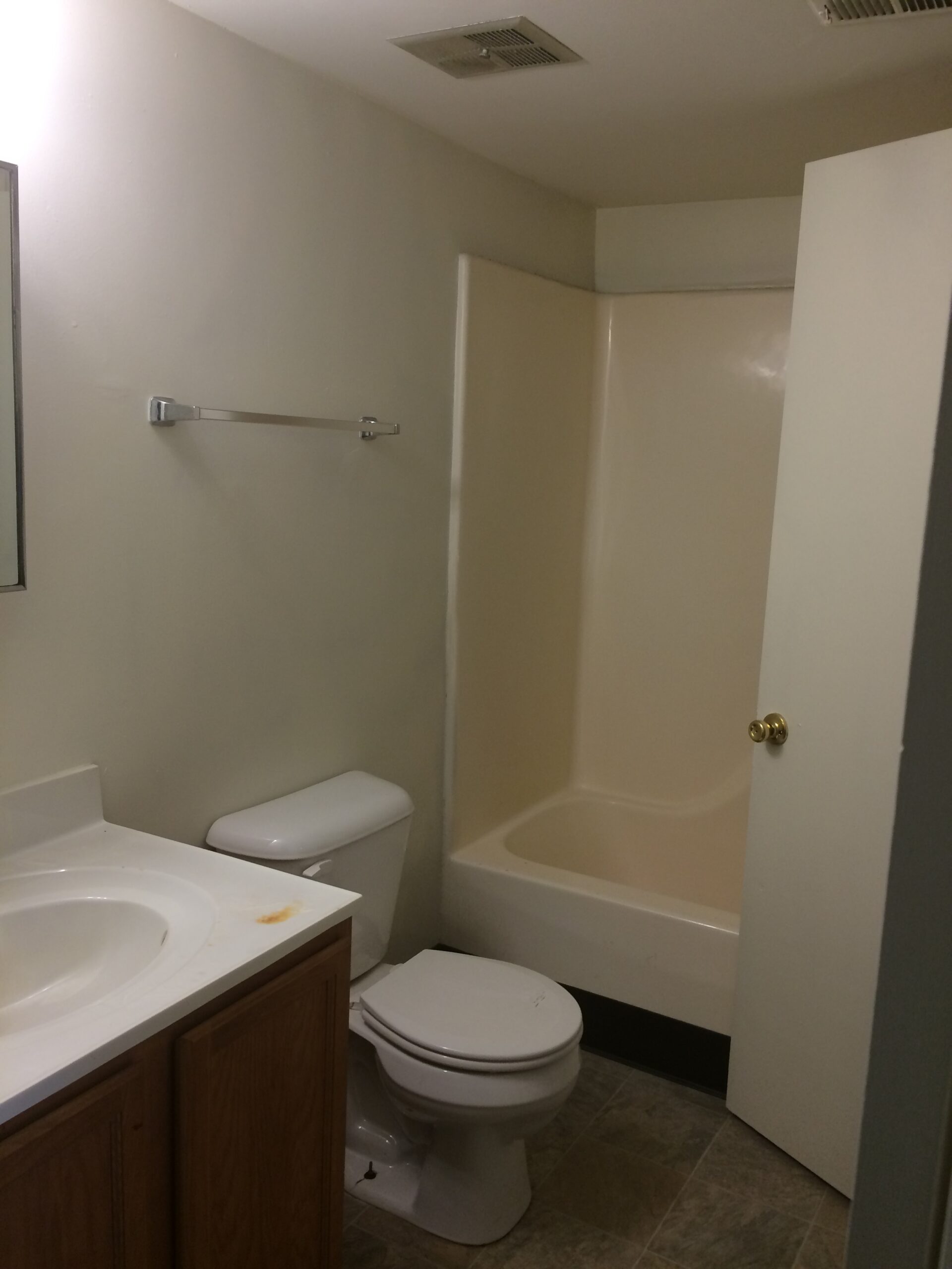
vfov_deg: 61.7
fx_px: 1063
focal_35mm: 29
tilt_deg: -14.4
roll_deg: -2.1
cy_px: 634
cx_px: 476
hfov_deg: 48.2
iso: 40
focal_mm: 4.15
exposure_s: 1/30
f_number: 2.2
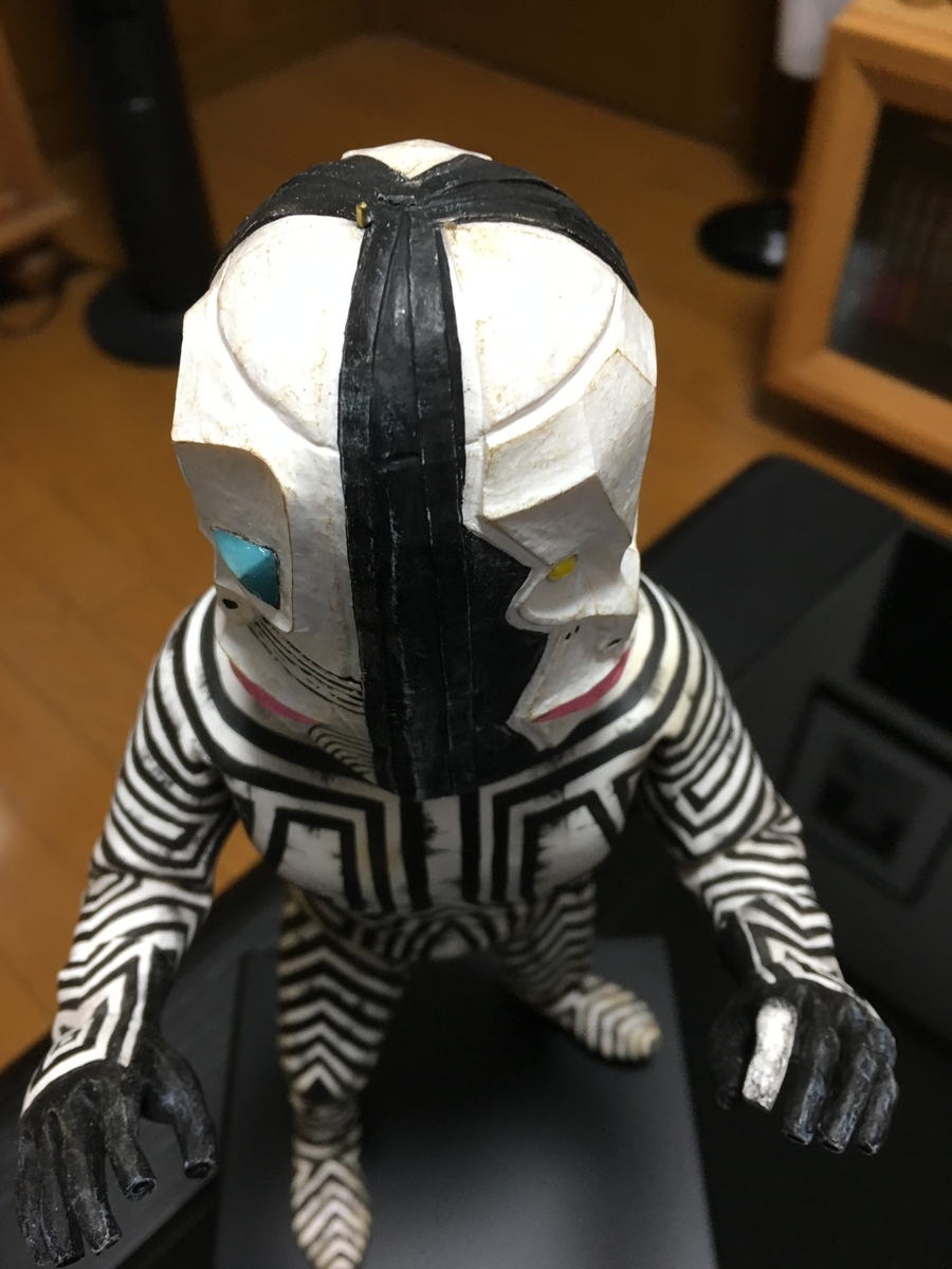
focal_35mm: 29
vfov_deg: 61.7
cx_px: 476
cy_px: 634
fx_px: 1063
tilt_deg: -46.2
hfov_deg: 48.2
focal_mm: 4.15
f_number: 2.2
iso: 50
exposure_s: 1/15
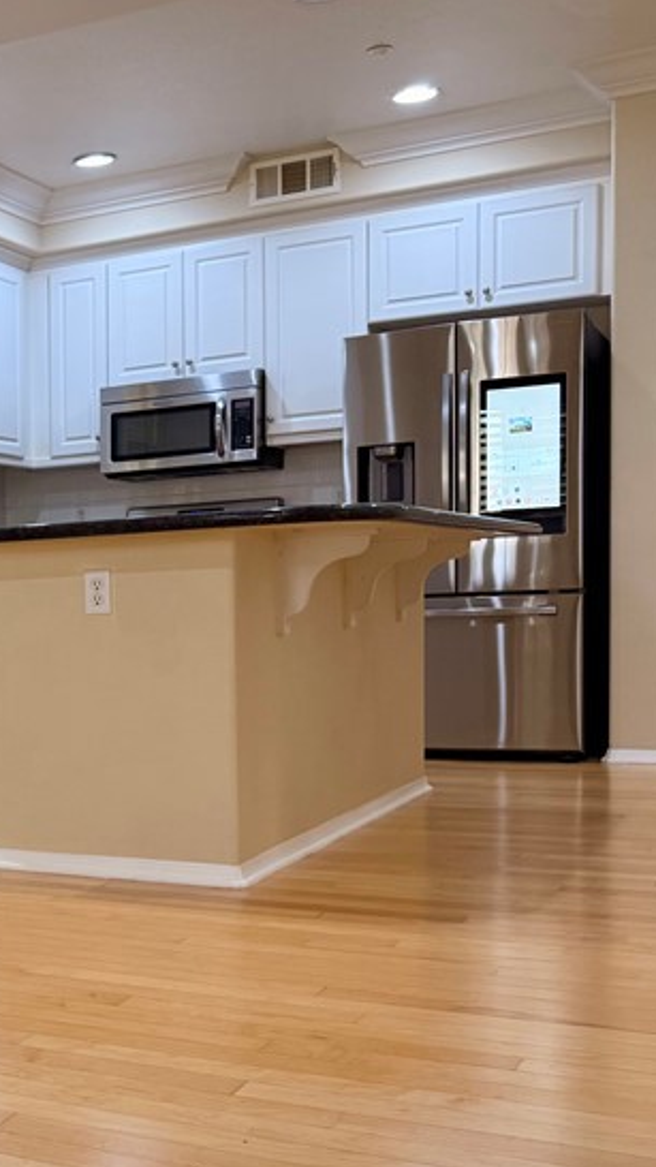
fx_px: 1516
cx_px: -254
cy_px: 716
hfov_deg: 21.5
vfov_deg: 41.8
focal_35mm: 49
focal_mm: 6.76
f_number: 1.78
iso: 160
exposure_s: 1/120
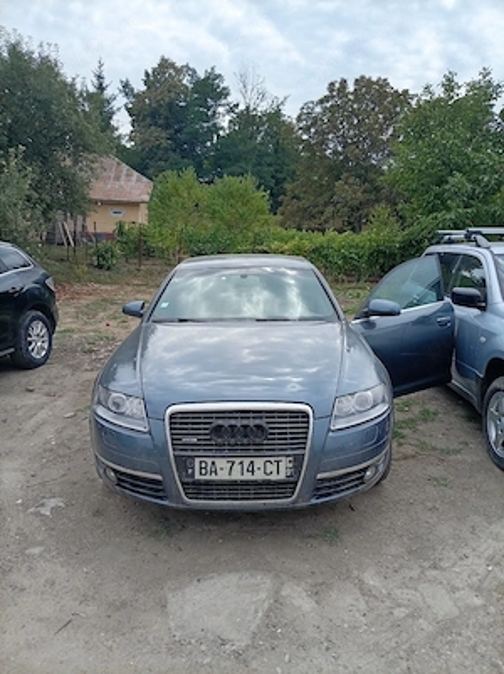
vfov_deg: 69.4
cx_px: 252
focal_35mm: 25
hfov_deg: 54.8
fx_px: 486
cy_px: 337
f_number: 1.8
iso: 100
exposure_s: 1/1111
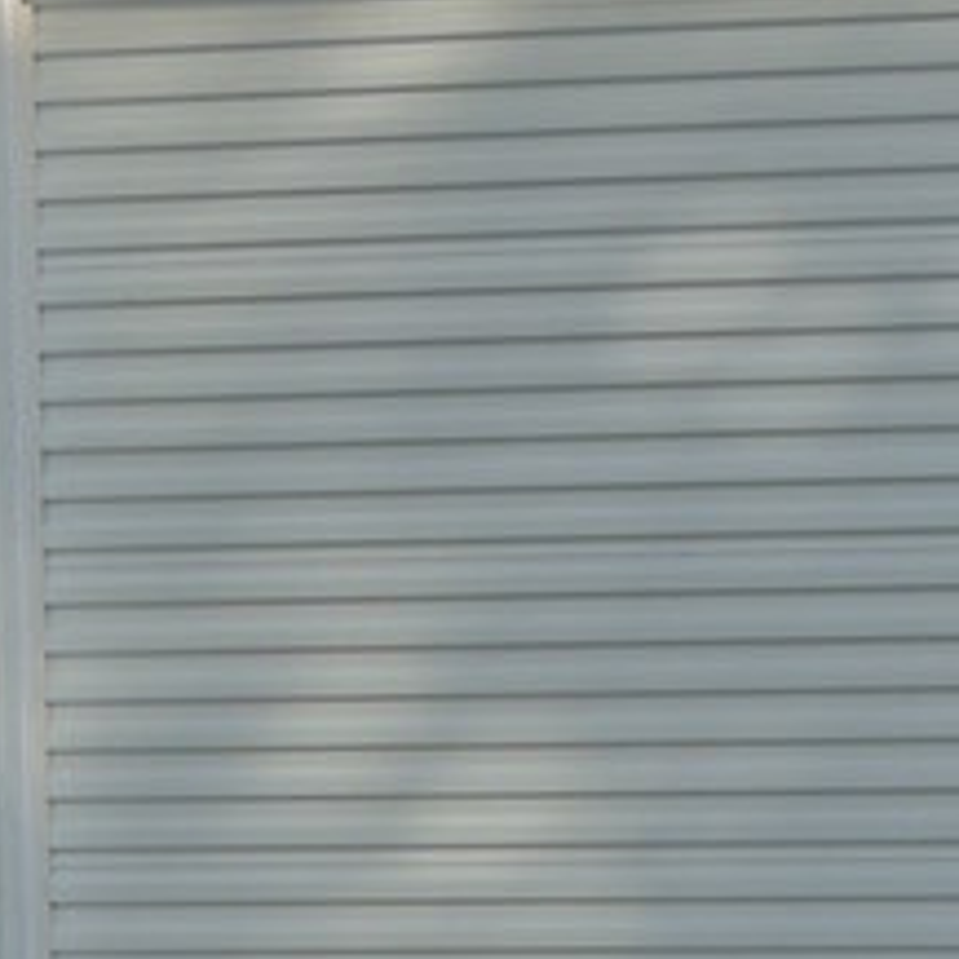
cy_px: 756
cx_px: 597
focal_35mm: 207
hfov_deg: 8.5
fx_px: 6488
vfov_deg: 8.4
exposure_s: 1/800
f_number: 3.5
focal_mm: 8.3
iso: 100
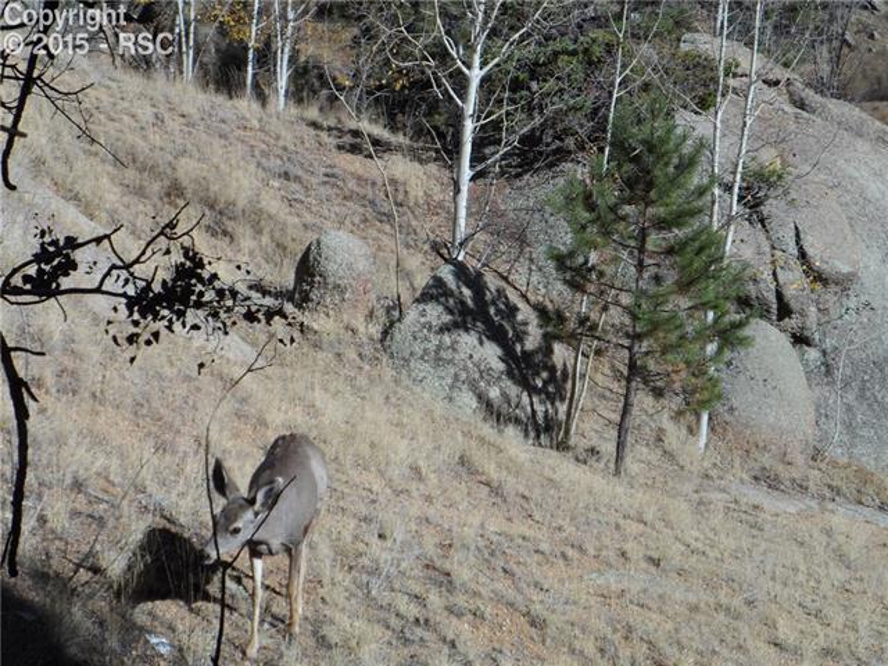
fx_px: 3078
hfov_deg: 16.4
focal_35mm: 120
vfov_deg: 12.3
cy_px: 333
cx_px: 444
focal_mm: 19.5
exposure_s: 1/750
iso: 80
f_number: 4.6
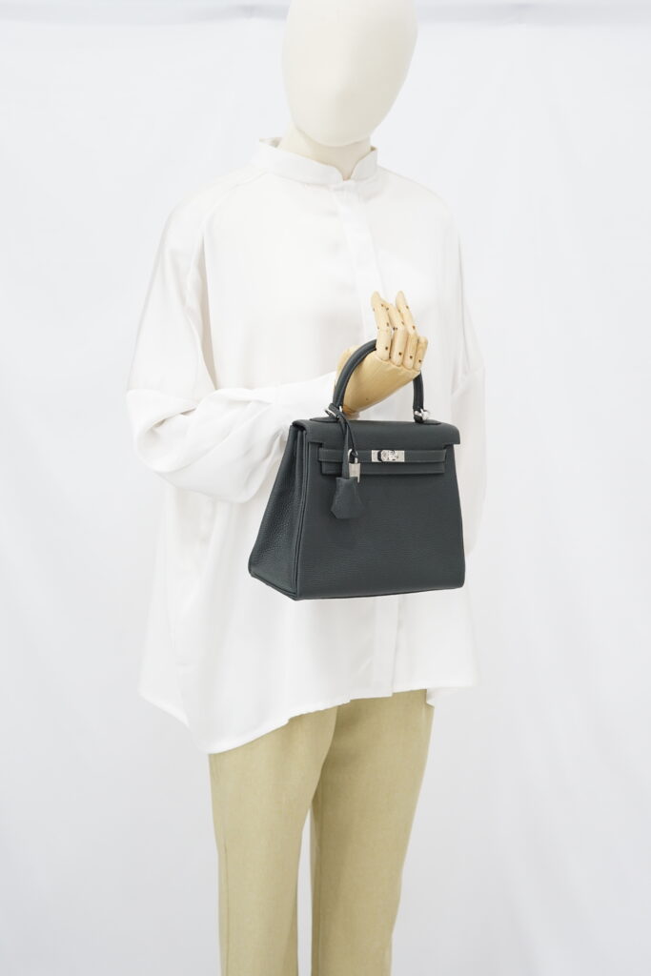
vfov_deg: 39.6
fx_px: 1356
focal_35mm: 50
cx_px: 326
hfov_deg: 27.0
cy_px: 488
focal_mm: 50
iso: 640
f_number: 6.3
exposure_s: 1/8
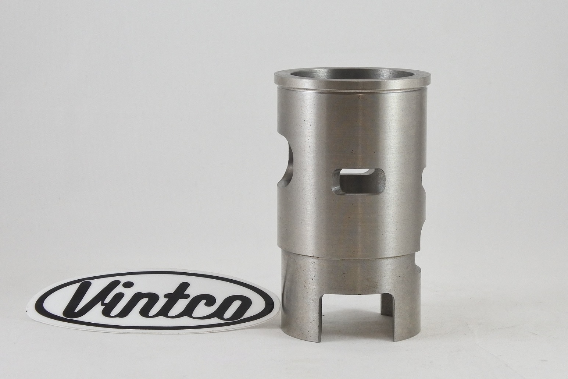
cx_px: 284
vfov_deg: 21.6
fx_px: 994
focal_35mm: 63
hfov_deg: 31.9
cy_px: 190
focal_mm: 23.6
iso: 500
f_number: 5
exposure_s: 1/125
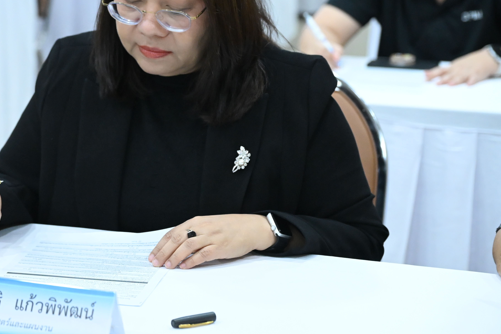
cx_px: 103
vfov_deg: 10.8
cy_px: 148
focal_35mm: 127
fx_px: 1767
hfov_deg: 16.0
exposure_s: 1/200
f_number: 4
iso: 6400
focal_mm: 76
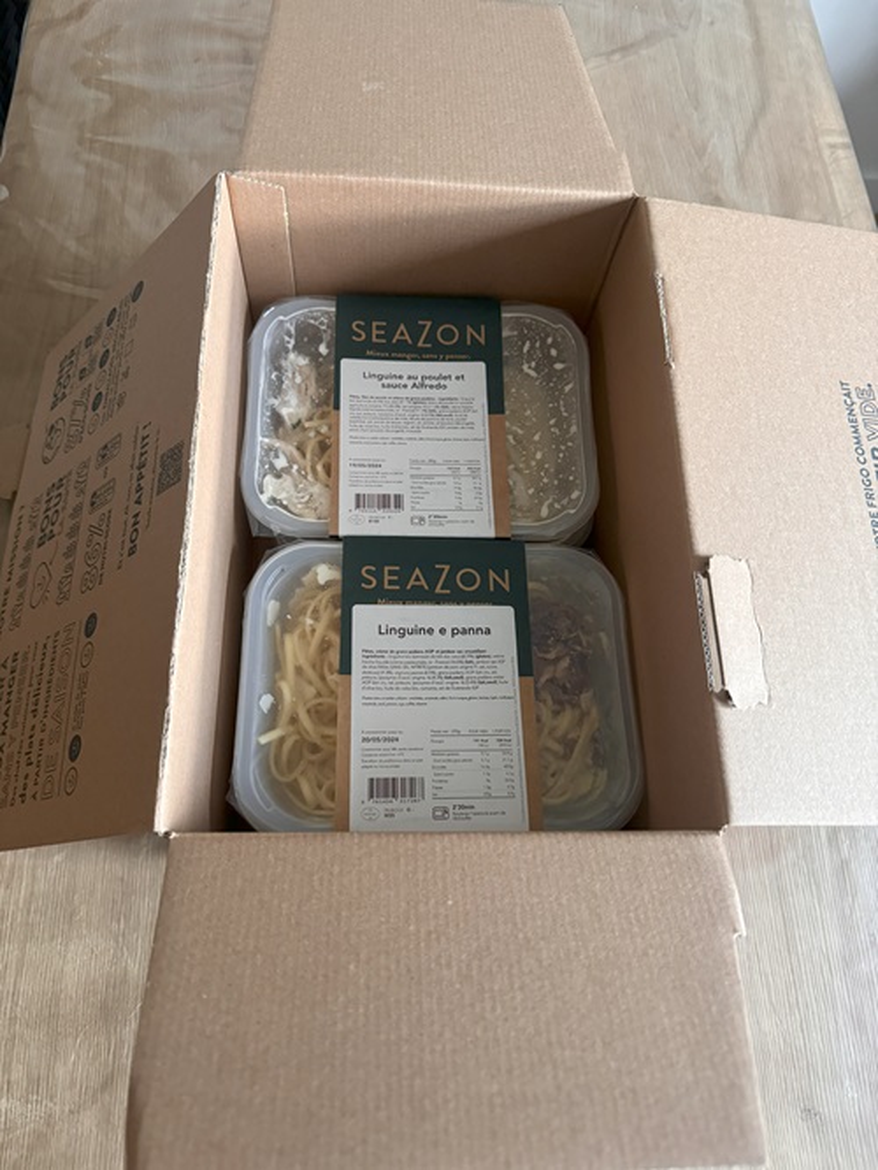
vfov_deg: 71.6
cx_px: 439
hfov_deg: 56.8
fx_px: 811
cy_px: 585
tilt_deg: -67.6
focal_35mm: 24
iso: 640
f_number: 1.78
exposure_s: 1/60
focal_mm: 6.76
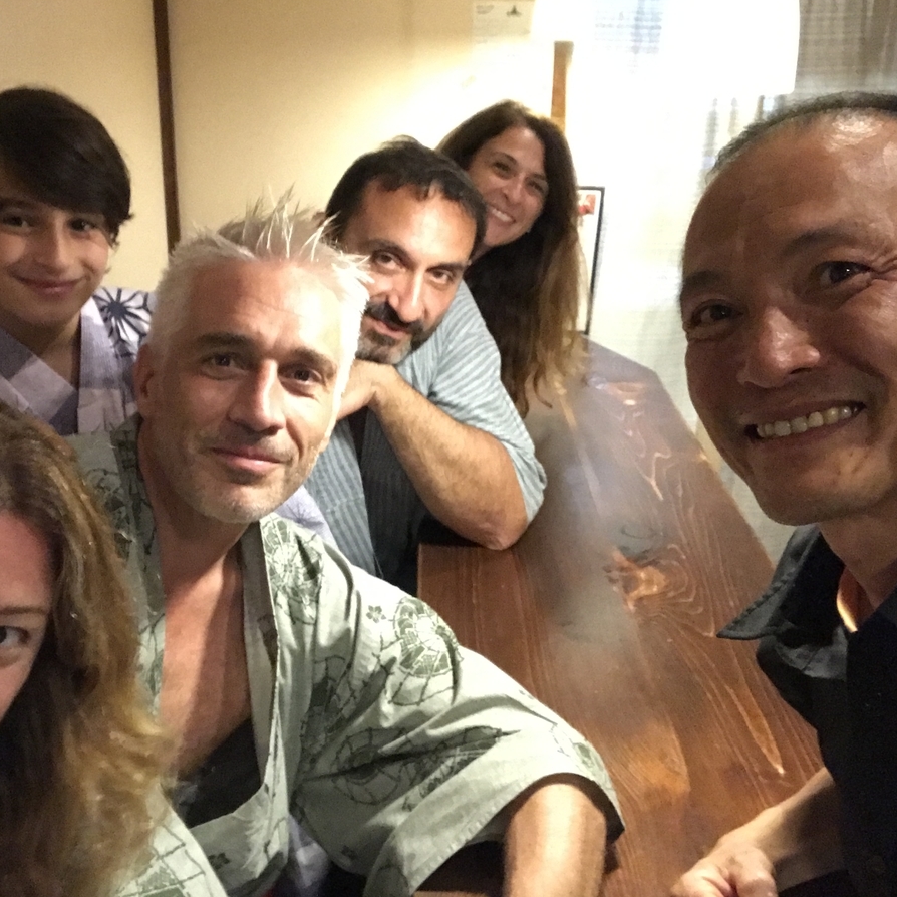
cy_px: 447
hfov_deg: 43.7
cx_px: 365
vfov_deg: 43.9
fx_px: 1114
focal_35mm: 38
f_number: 2.2
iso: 500
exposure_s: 1/15
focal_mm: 2.87
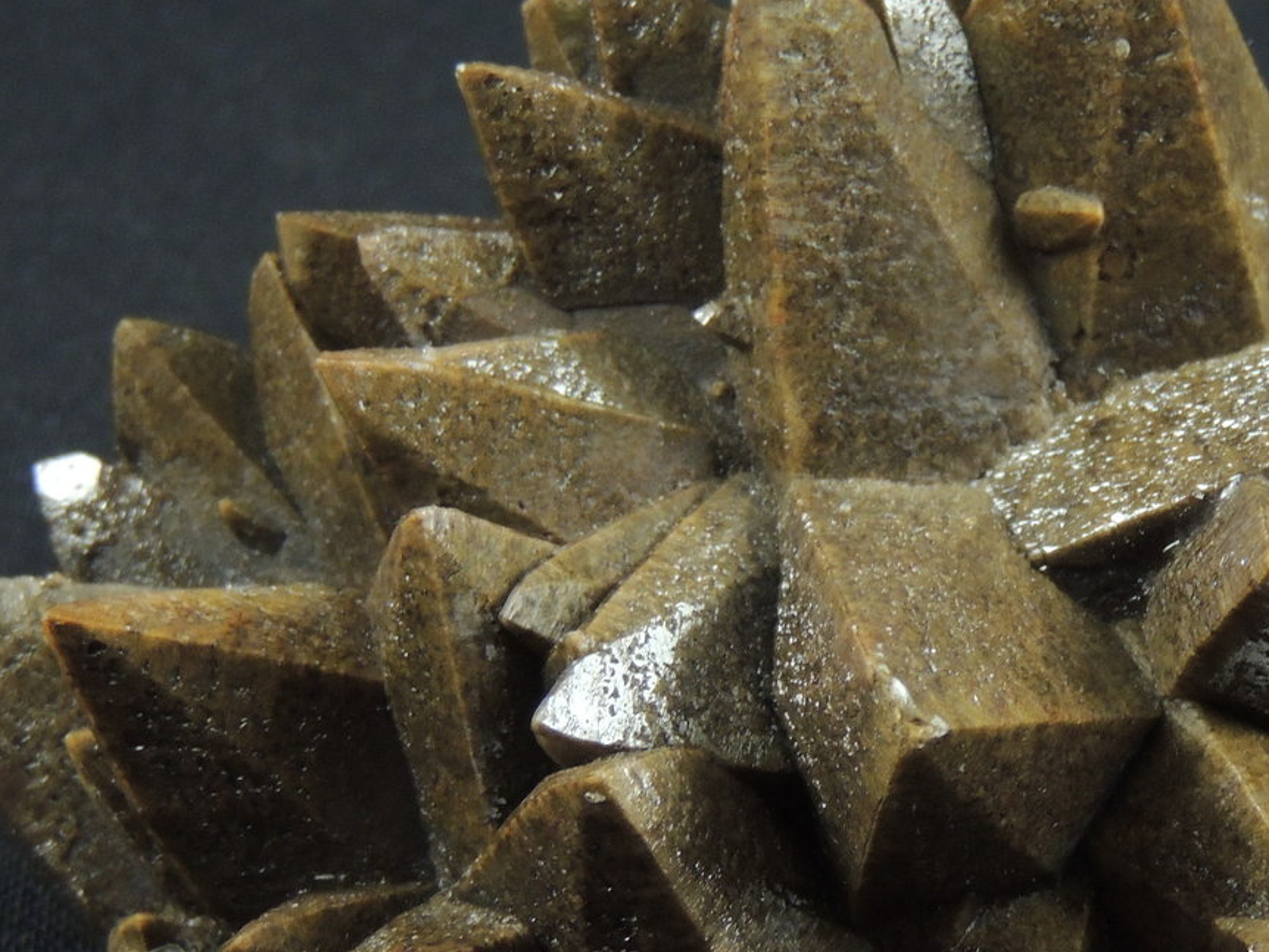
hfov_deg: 11.8
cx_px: 988
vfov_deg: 8.9
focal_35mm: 167
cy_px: 597
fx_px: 6124
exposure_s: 1/25
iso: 400
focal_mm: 16
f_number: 4.1
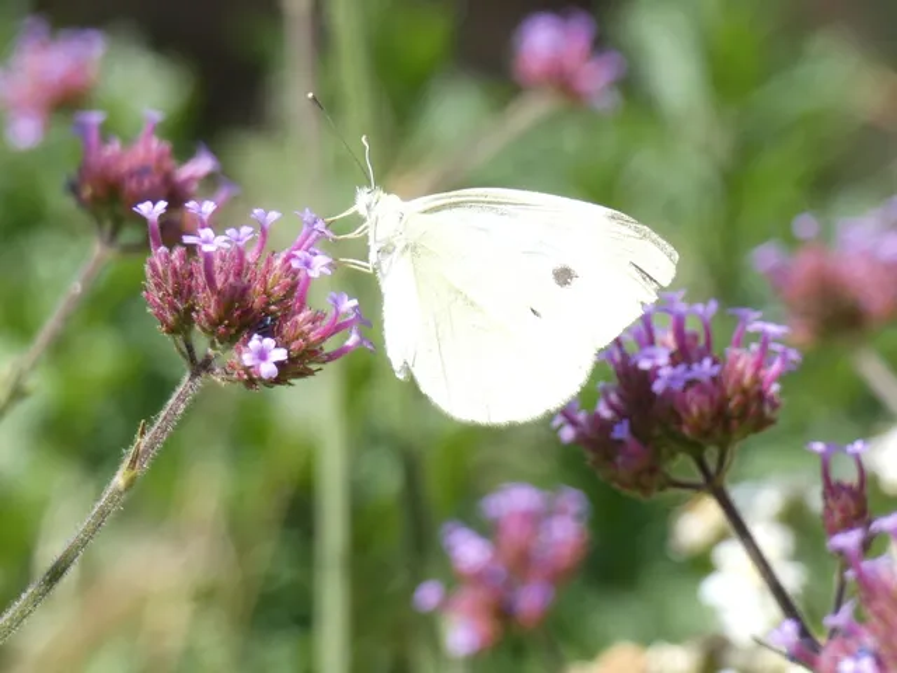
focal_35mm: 236
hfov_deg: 8.4
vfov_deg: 6.3
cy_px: 336
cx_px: 448
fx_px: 6115
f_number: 5.5
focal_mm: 42.3
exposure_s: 1/160
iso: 80
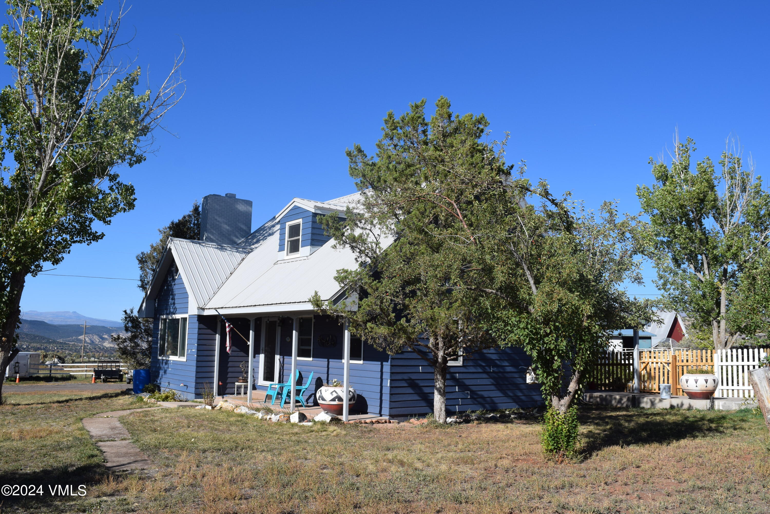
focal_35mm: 32
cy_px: 257
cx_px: 385
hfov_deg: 59.5
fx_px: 674
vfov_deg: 41.7
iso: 200
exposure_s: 1/400
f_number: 10
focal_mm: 21
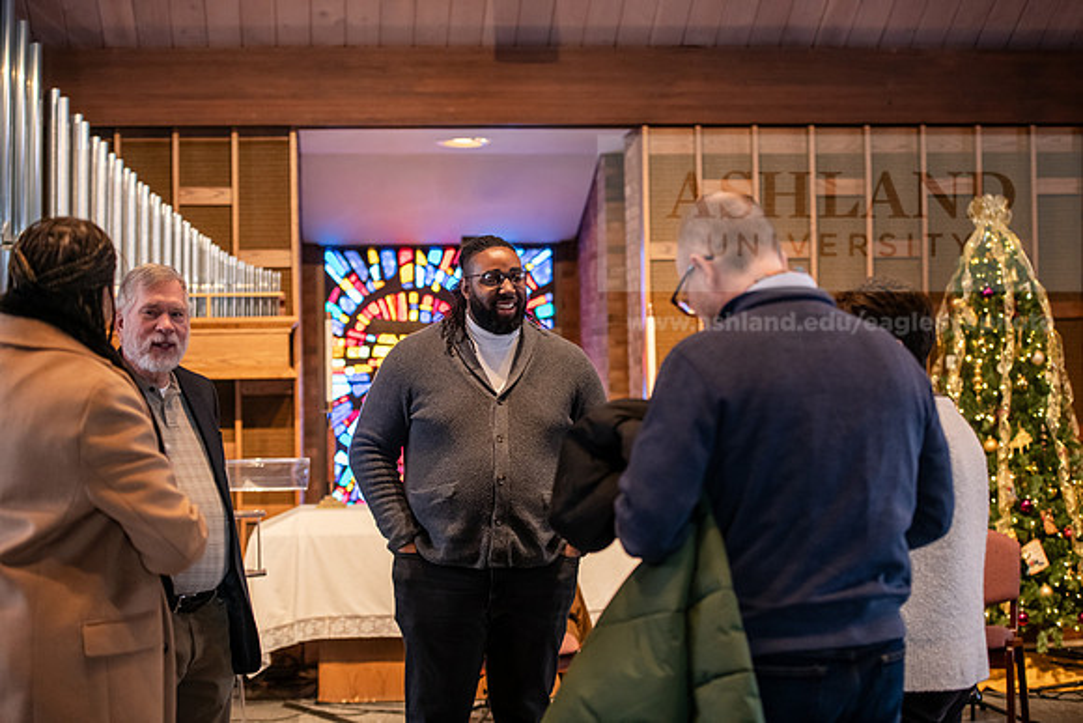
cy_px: 362
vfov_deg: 19.5
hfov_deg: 28.8
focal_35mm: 70
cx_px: 542
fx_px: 2106
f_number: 3.2
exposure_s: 1/160
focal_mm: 70
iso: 1600
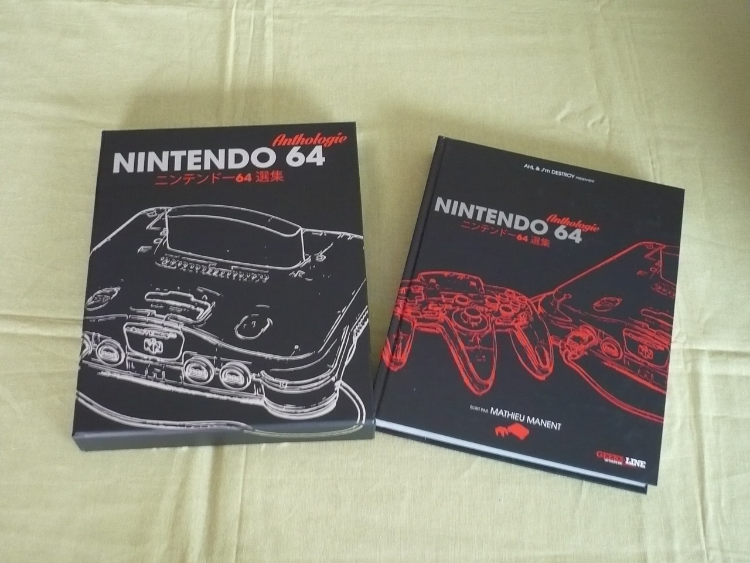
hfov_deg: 42.9
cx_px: 375
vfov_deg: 32.9
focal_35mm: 44
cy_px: 282
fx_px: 953
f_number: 2.8
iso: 250
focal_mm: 5.8
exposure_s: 1/8
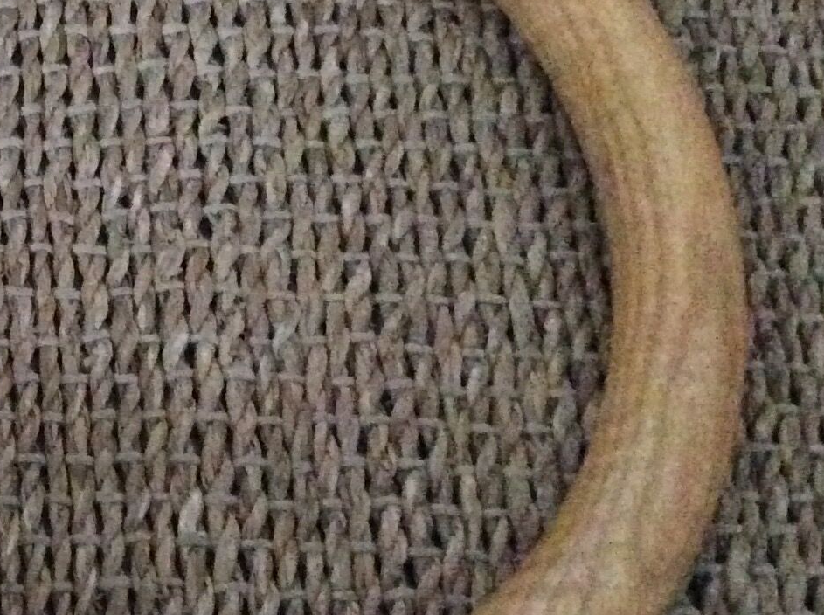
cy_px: 273
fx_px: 2091
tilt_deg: -63.7
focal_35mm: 88
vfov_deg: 16.7
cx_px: -193
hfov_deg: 20.7
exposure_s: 1/17
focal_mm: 3.3
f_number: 2.4
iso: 800
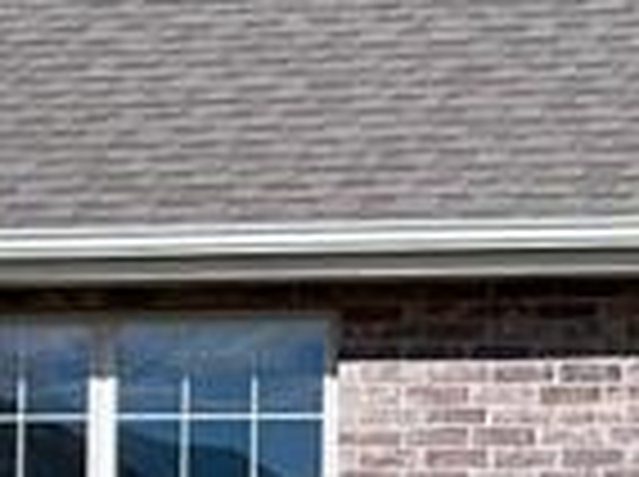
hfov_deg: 8.8
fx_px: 4128
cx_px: 612
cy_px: 459
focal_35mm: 224
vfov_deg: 6.6
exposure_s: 1/1597
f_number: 2.4
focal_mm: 3.3
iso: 25
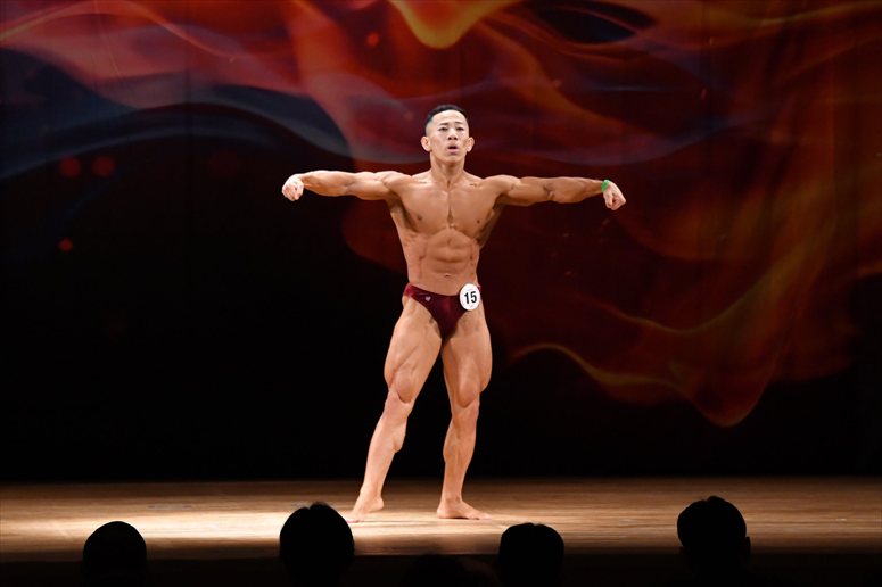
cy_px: 294
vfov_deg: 6.8
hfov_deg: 10.2
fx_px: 4947
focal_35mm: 202
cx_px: 441
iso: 4000
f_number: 5.6
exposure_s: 1/400
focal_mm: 135
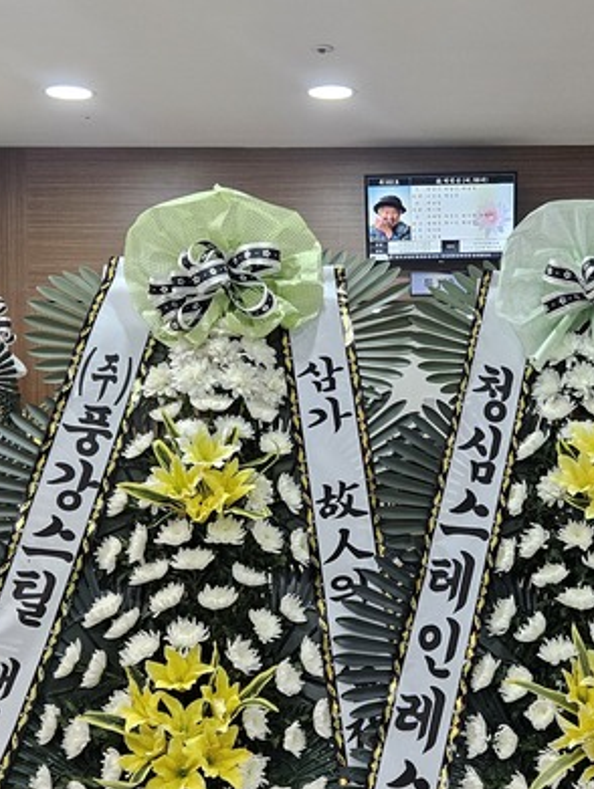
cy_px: 402
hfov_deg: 30.8
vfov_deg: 40.4
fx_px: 1074
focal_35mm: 47
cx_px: 380
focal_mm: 5.4
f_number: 1.8
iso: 250
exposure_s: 1/120
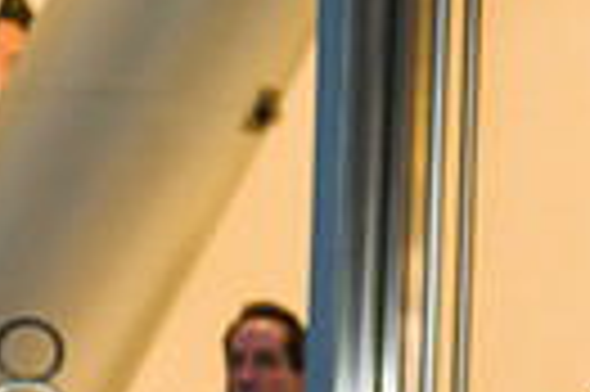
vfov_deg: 6.6
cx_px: 766
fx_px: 3274
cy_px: 852
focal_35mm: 200
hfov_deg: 10.1
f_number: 4
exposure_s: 1/200
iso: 1600
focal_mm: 45
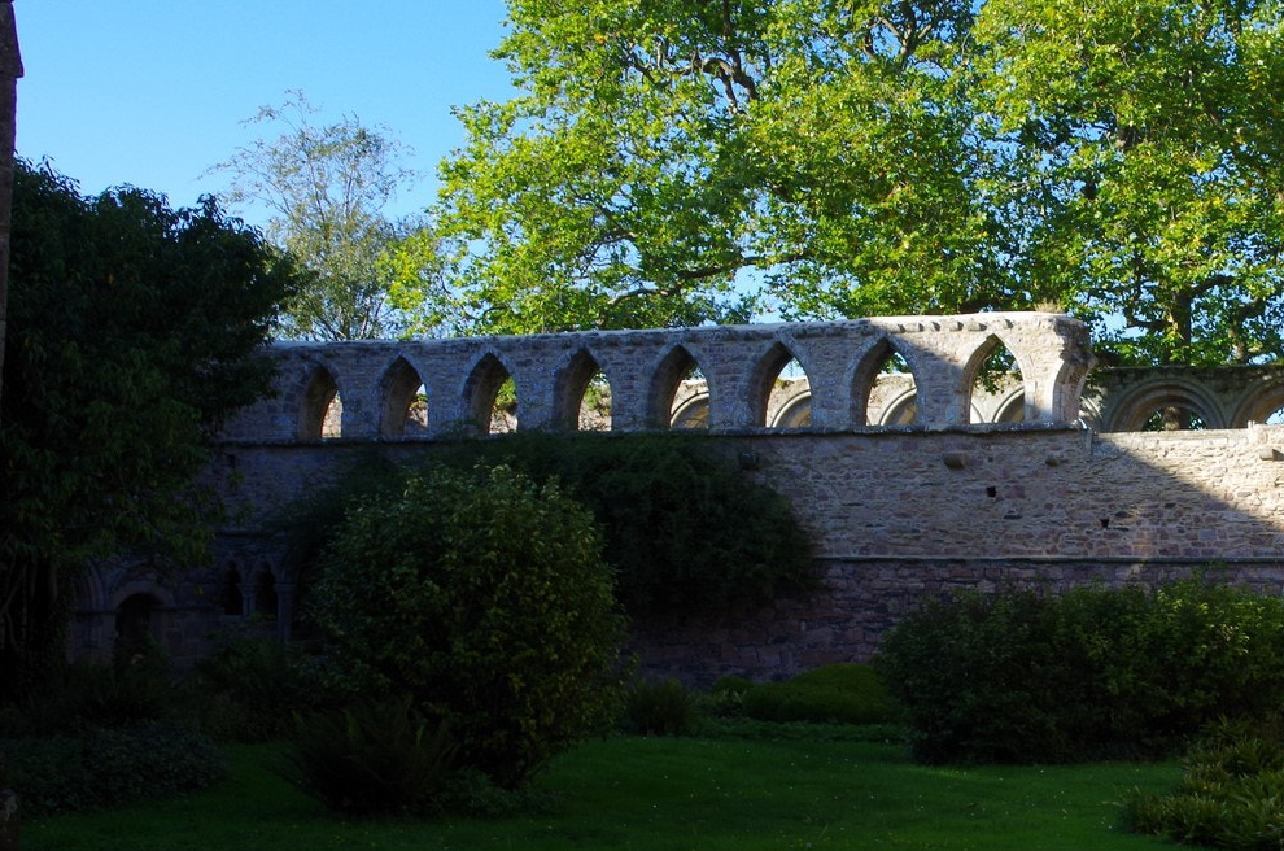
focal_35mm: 56
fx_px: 1993
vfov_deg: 24.1
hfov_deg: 34.4
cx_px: 1054
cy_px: 411
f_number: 11
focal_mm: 23.13
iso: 200
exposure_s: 1/80
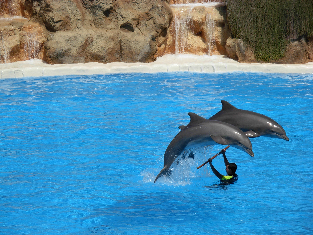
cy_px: 118
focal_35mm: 180
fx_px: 1628
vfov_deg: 8.2
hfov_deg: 11.0
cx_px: 156
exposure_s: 1/912
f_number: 5
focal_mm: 29.8
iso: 79
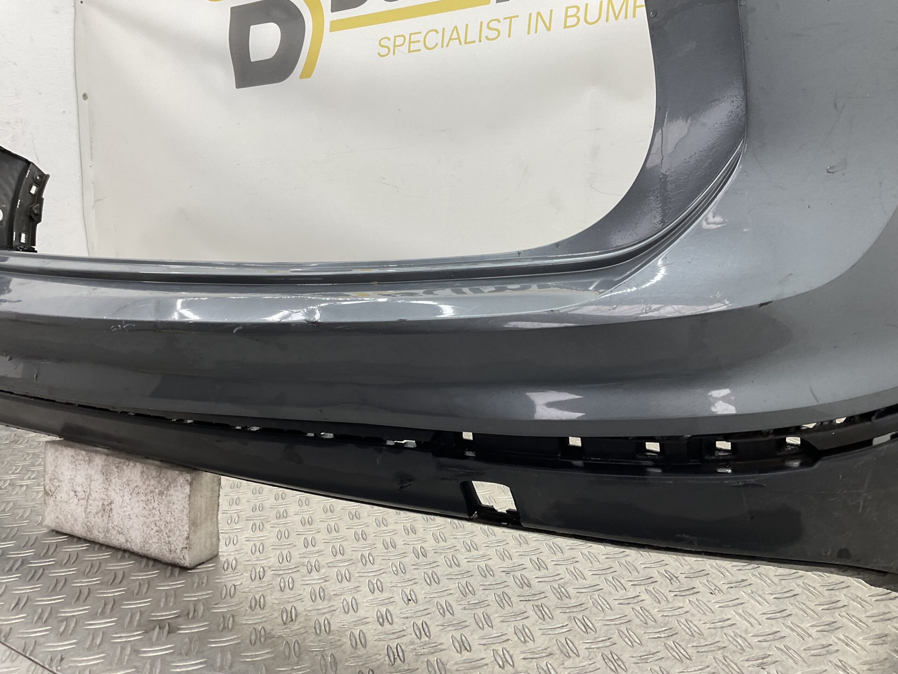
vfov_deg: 48.2
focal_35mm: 29
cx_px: 449
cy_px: 337
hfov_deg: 61.7
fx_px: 752
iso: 32
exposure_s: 1/120
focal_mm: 3
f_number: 1.8
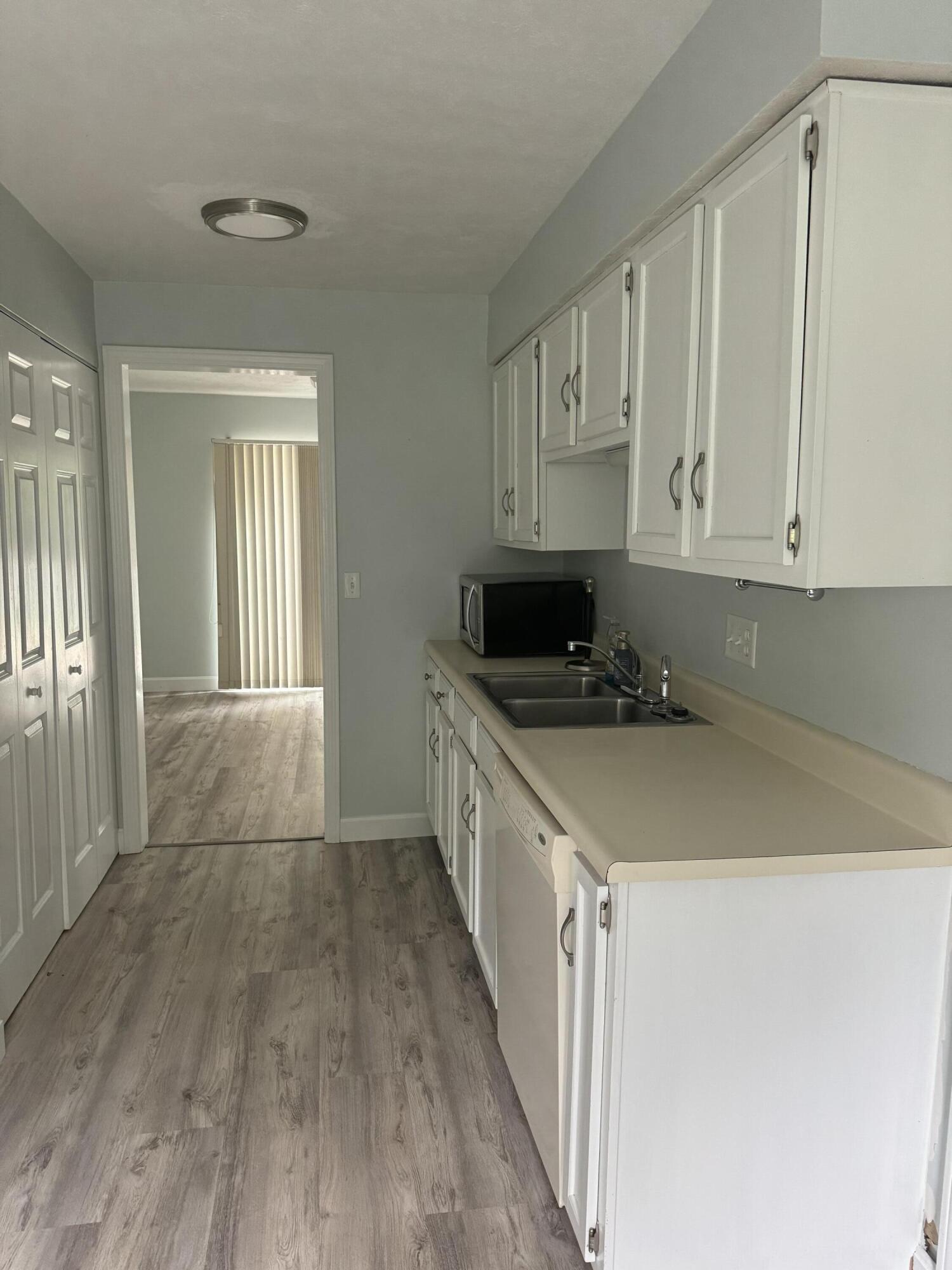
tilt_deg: -7.0
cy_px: 635
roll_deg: -0.6
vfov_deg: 71.6
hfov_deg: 56.8
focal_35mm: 24
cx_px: 476
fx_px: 880
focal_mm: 6.76
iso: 250
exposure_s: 1/60
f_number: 1.78
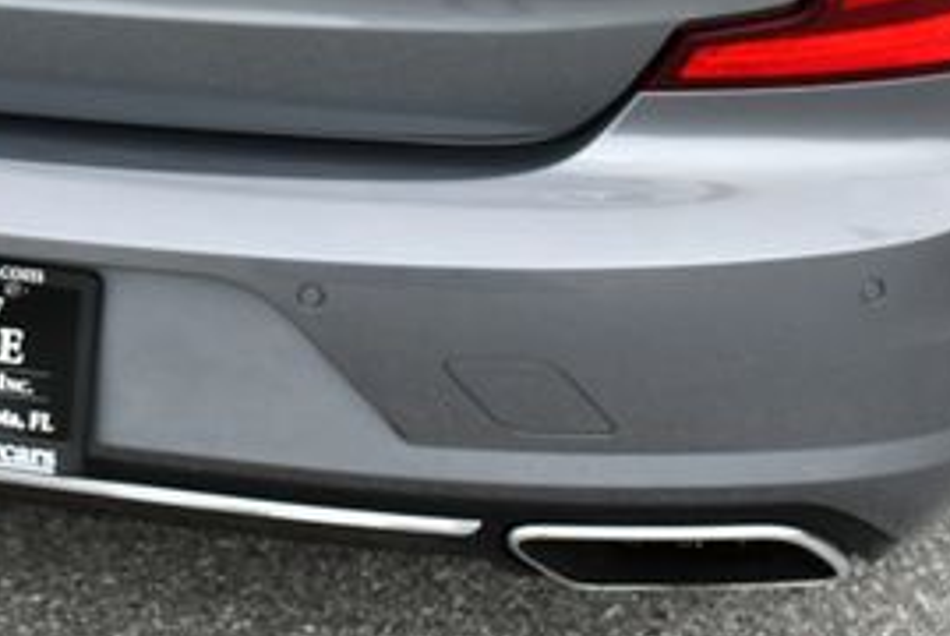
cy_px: -25
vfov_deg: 11.9
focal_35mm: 114
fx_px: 3012
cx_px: 11
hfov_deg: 17.5
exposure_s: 1/250
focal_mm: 24
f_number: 8
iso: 200
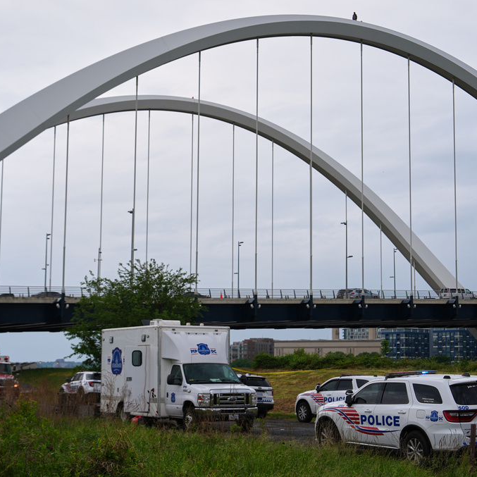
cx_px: 228
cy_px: 239
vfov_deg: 27.3
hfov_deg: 27.3
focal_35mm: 63
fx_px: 982
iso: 125
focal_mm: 49
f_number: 3.5
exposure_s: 1/1000
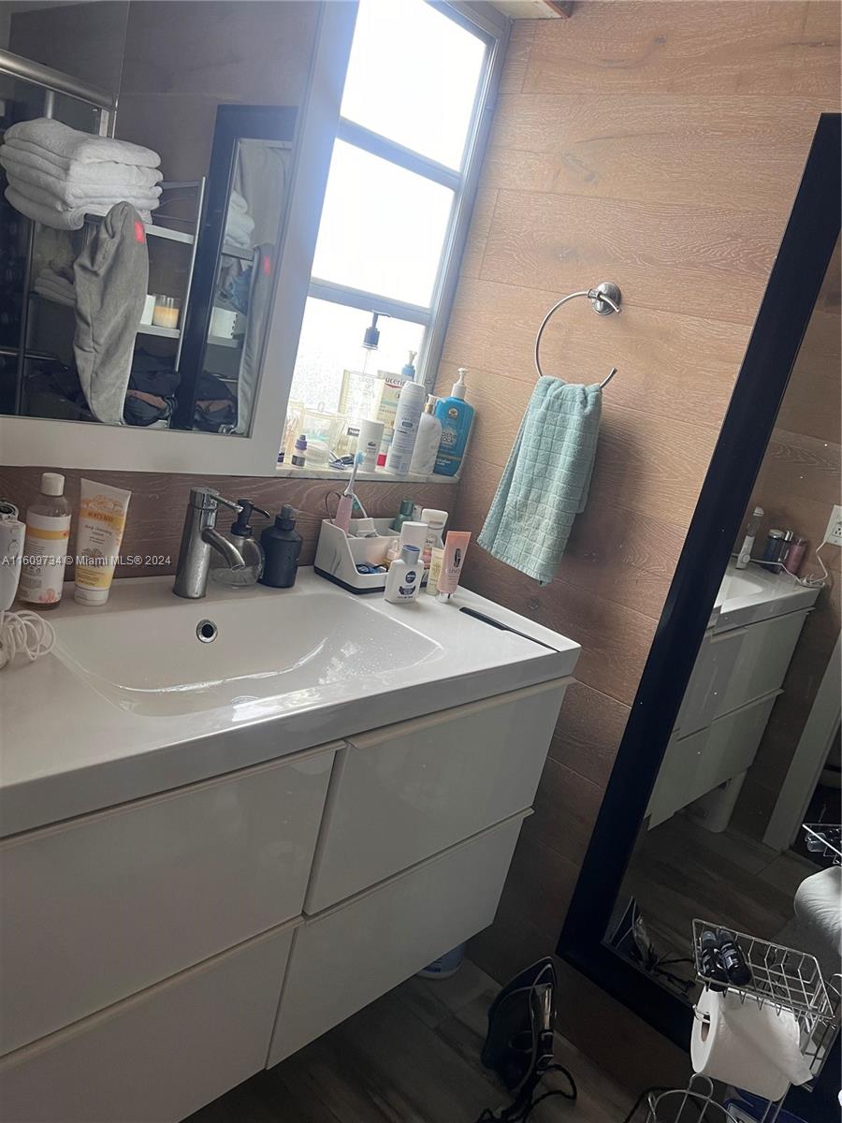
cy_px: 562
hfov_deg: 53.1
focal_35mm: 26
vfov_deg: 67.3
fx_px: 843
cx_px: 421
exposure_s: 1/60
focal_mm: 5.7
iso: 100
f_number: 1.5
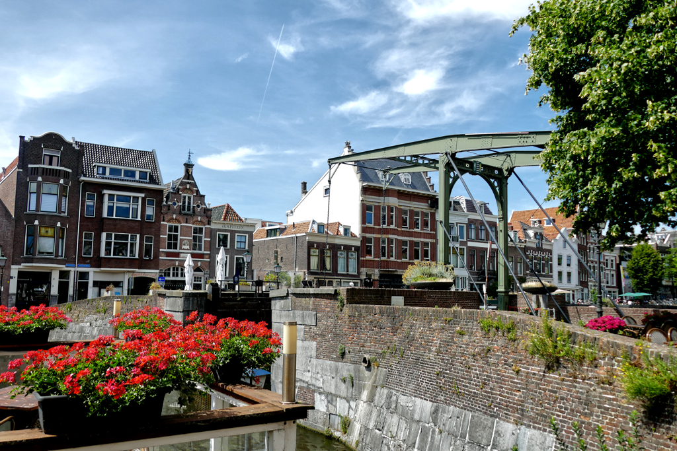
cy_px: 226
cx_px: 338
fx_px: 564
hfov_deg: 61.9
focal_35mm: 30
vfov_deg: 43.6
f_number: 3.2
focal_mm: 10.8
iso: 125
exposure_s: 1/2000
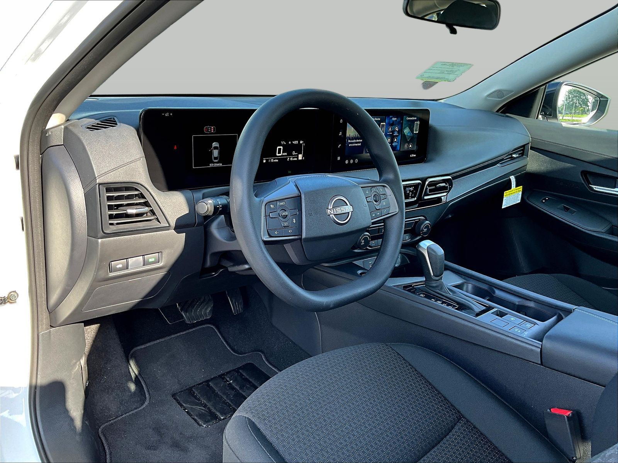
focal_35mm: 29
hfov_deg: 61.7
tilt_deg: -20.1
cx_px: 309
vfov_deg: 48.2
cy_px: 232
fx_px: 518
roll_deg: -3.4
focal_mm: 3
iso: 25
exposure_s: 1/122
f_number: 1.8
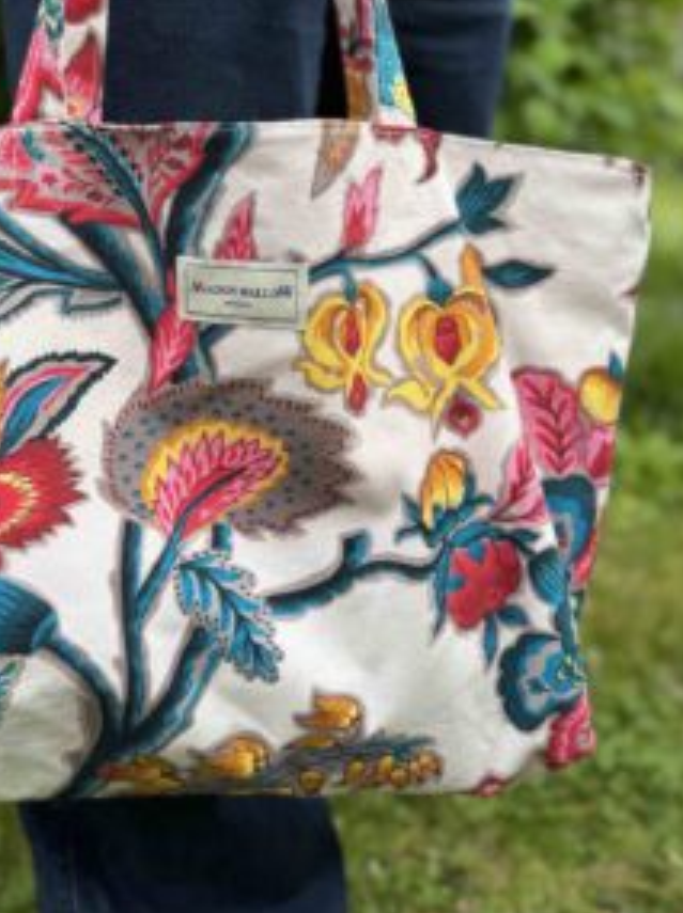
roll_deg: +0.2
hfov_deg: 39.2
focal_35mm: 36
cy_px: 303
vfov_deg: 50.5
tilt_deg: -11.0
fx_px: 949
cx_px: 237
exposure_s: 1/1395
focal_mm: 6.76
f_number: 1.78
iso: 80
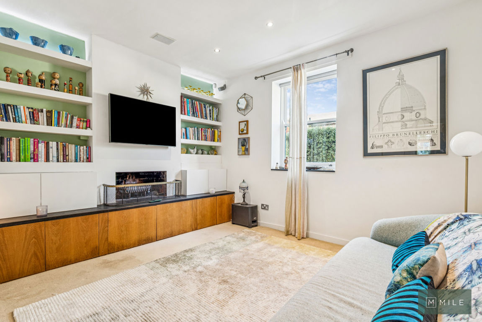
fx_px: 214
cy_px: 161
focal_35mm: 16
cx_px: 241
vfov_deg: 73.8
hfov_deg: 96.7
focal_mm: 16
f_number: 11
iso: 400
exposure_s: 1/6
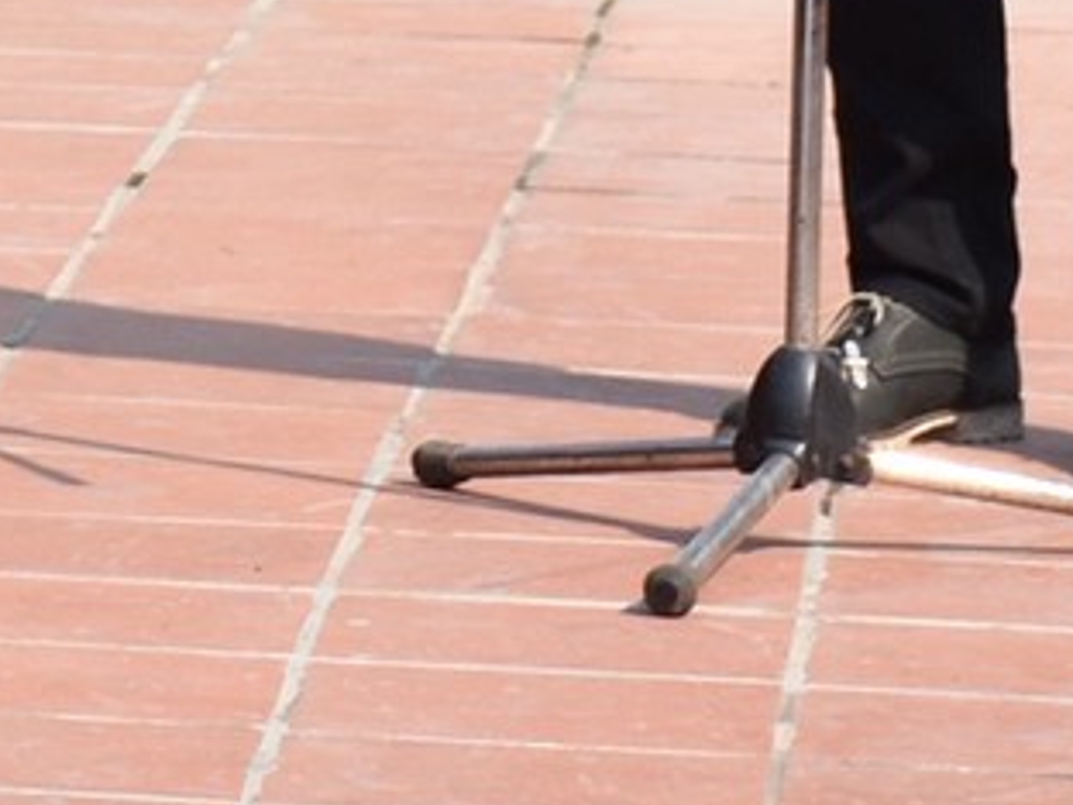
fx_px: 14352
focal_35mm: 463
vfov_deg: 3.2
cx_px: -1720
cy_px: -1388
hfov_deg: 4.2
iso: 250
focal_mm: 50
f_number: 8
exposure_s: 1/500
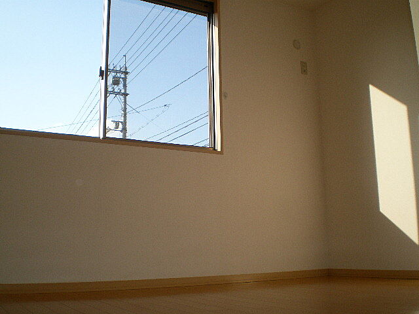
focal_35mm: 38
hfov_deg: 49.0
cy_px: 157
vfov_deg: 37.7
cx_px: 210
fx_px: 460
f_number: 4.6
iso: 50
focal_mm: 6.3
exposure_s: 1/187
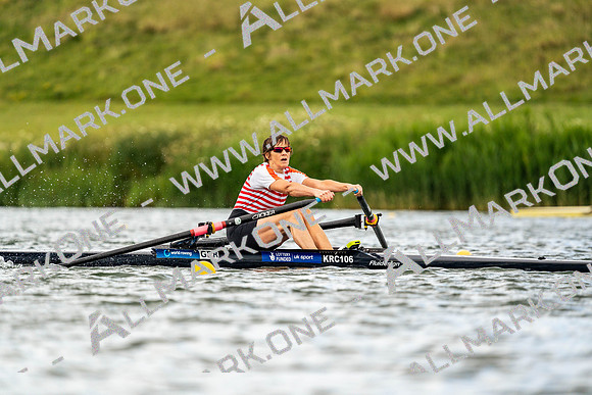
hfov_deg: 3.8
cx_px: 296
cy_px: 198
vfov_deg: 2.5
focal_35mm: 547
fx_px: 8997
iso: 640
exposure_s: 1/2000
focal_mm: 547
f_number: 6.3
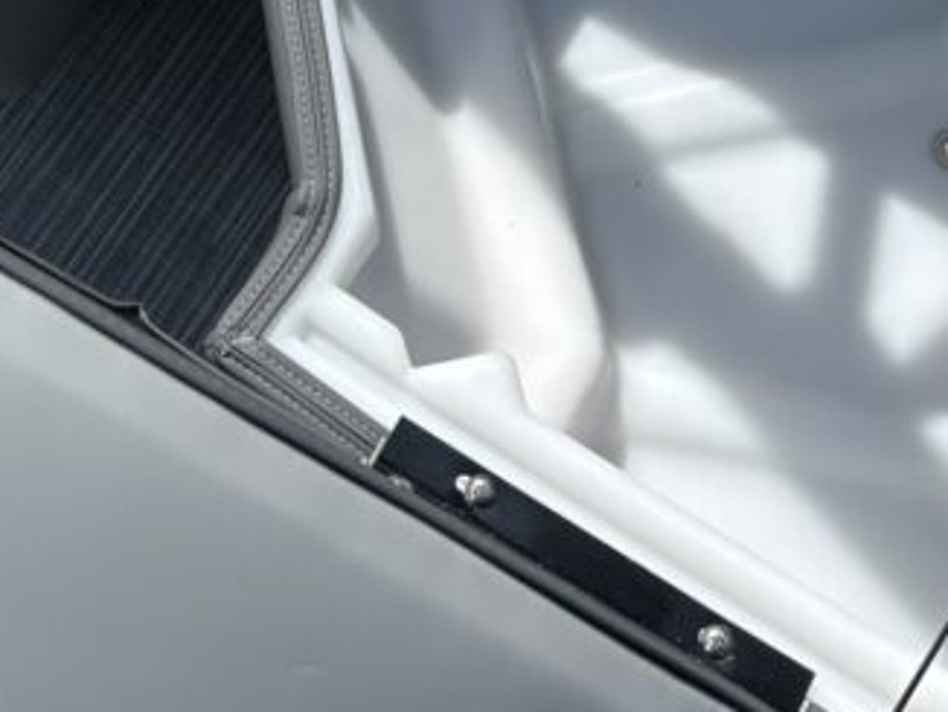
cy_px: -343
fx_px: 2330
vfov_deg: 16.0
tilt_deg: -56.3
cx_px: 345
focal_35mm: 85
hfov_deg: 22.9
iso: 50
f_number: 1.6
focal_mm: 5.96
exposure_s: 1/3021
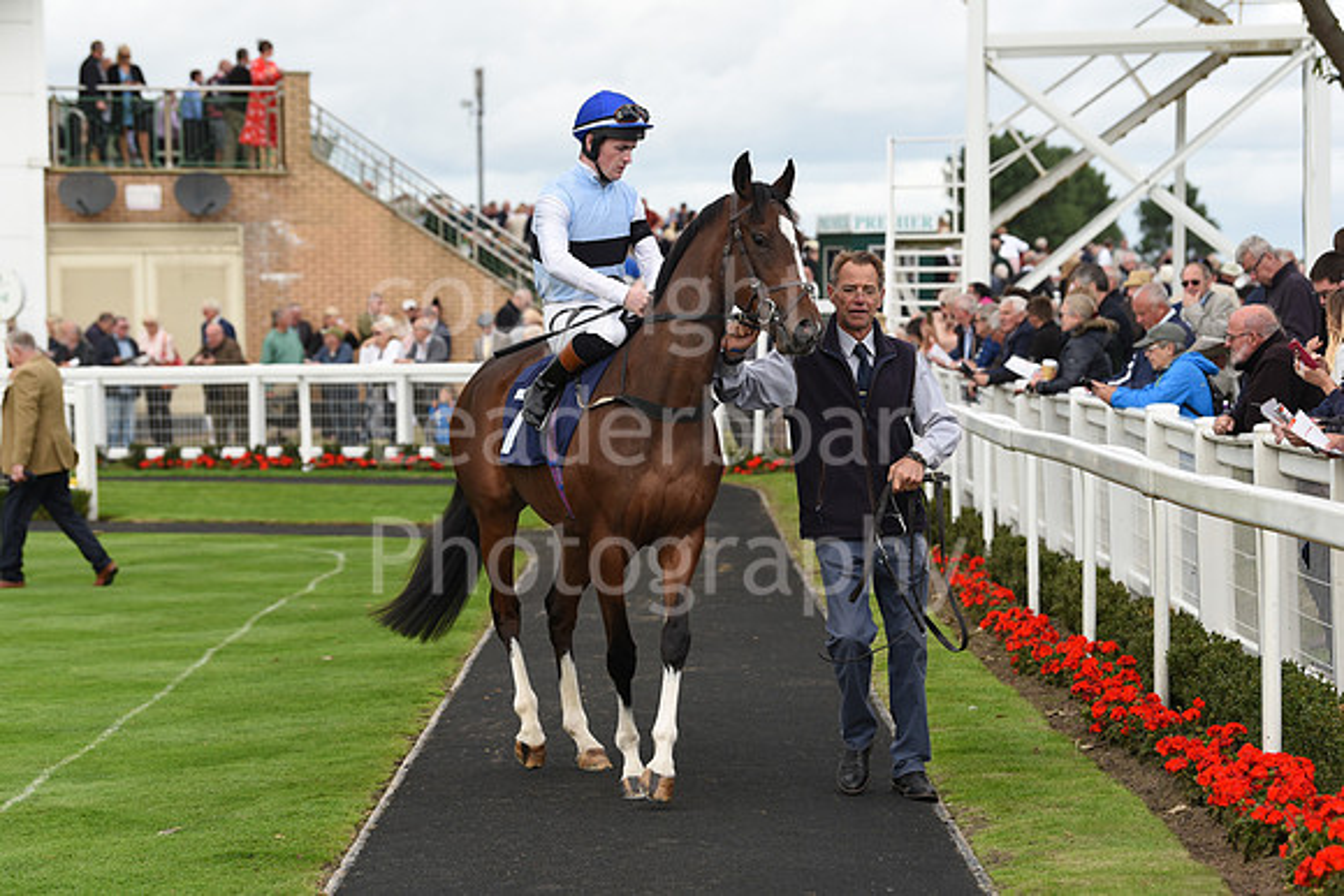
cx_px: 672
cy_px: 448
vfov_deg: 11.4
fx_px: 4481
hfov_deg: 17.1
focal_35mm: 120
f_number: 5
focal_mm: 120
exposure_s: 1/1250
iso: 500
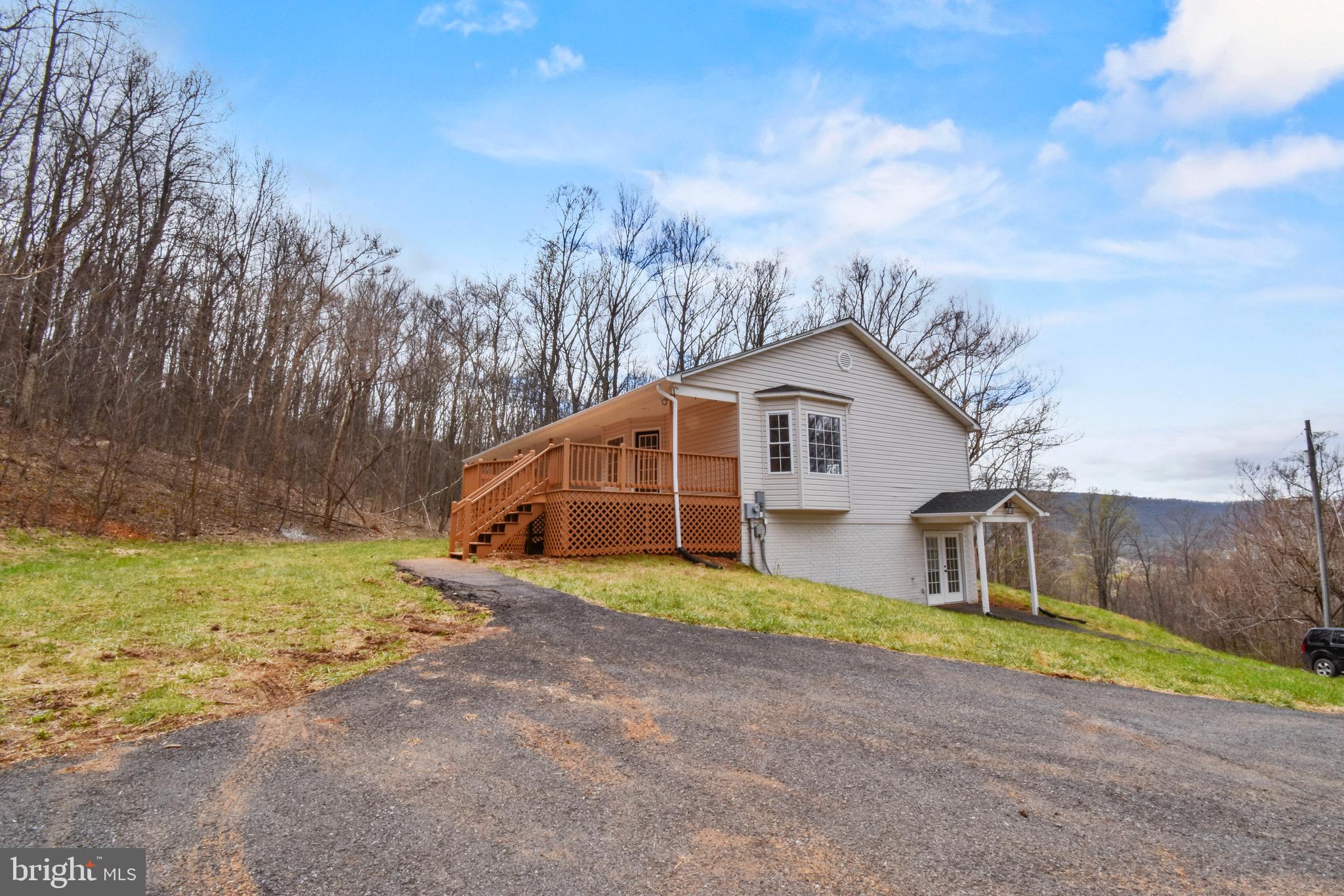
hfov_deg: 100.4
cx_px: 672
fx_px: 560
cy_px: 448
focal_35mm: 15
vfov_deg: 77.3
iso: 100
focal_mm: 10
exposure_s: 1/50
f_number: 22
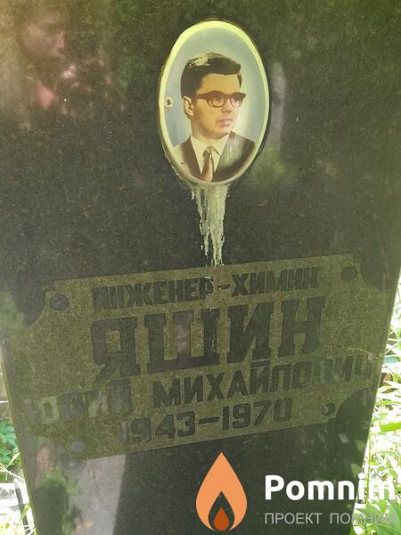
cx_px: 200
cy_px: 268
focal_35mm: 30
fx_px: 463
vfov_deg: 60.0
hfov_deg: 46.8
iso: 64
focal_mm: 3.83
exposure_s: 1/50
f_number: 2.2
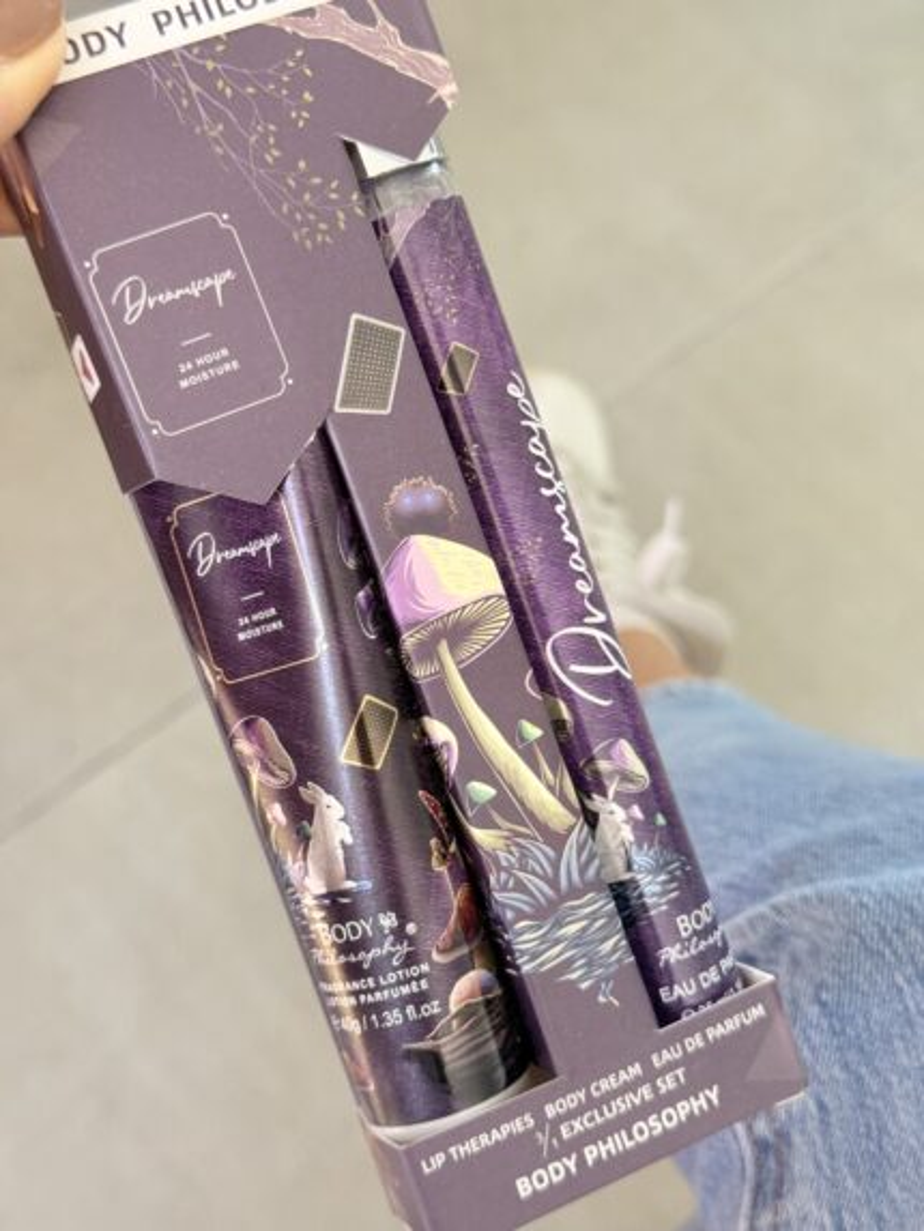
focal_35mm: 48
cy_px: 616
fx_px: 1708
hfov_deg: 30.3
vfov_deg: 39.6
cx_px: 462
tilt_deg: -63.0
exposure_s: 1/40
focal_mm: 6.76
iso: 250
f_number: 1.78
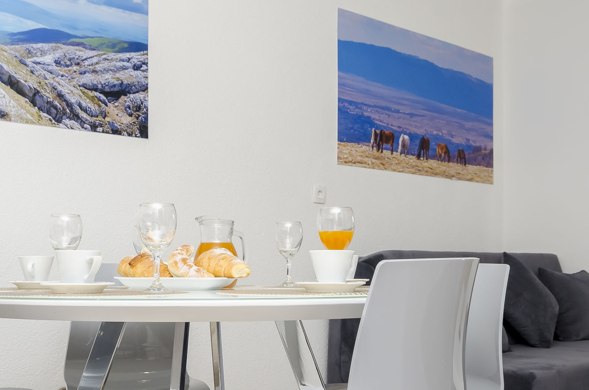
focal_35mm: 44
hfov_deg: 44.3
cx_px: 232
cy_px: 255
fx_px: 718
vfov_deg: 30.2
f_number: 9
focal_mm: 15
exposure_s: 1/80
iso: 320
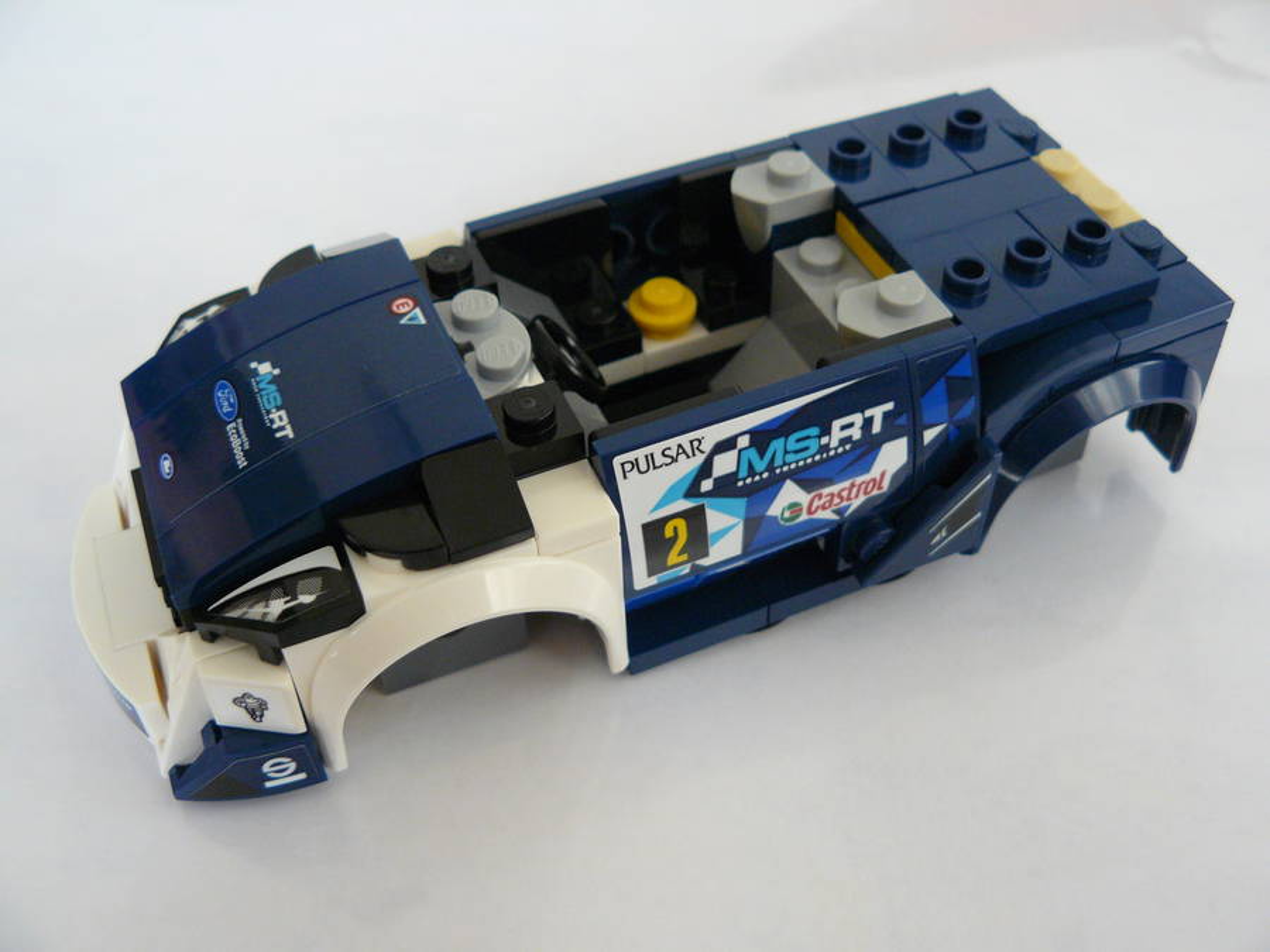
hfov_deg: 51.4
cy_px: 476
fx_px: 1321
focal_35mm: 36
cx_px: 635
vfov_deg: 39.7
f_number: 2.8
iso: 200
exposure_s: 1/20
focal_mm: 6
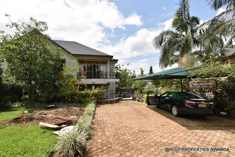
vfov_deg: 77.4
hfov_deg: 100.4
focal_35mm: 15
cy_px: 78
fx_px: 98
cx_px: 118
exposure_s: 1/1000
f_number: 8
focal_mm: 10
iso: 500
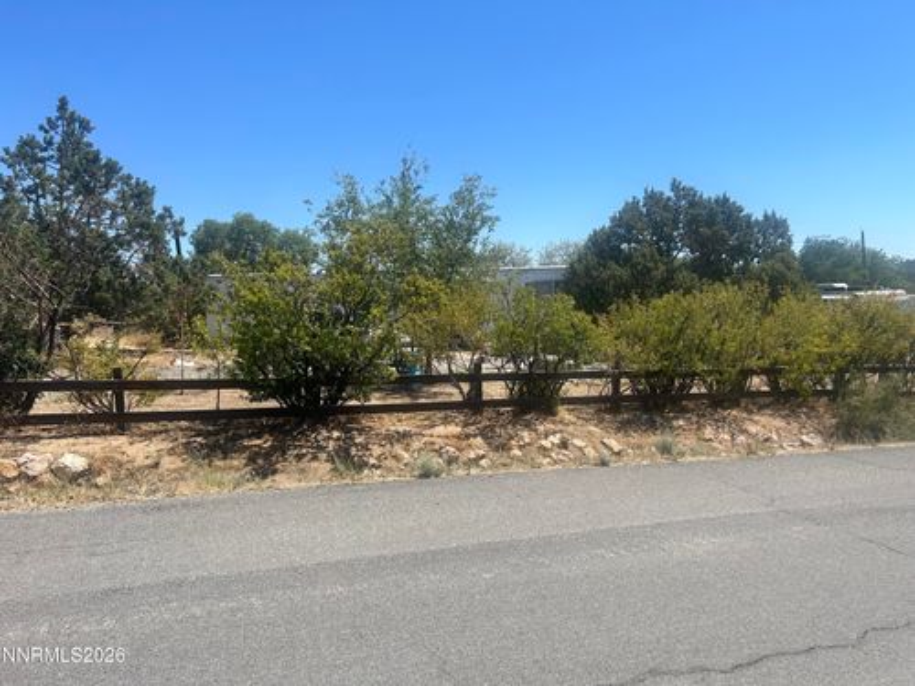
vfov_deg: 53.1
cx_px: 458
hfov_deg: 67.3
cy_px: 343
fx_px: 687
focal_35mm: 26
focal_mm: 5.7
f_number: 1.5
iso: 50
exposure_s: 1/3968
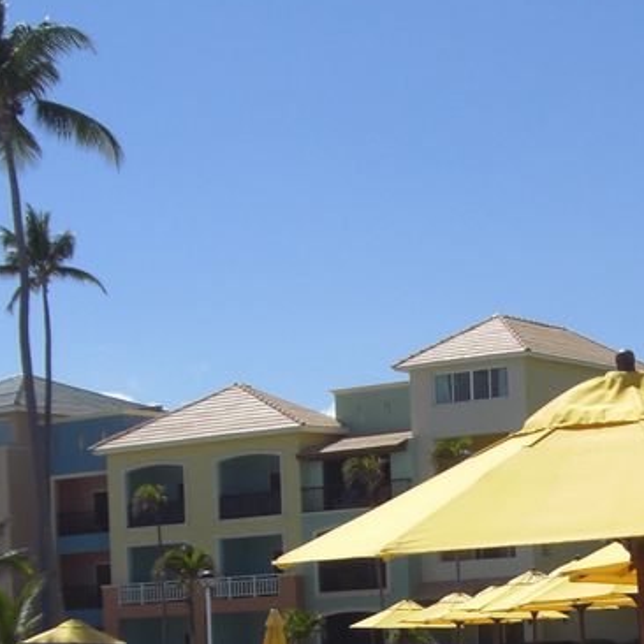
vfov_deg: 18.1
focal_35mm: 94
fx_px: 1979
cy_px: 625
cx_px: 746
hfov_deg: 17.7
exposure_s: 1/250
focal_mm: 6.2
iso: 64
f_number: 8
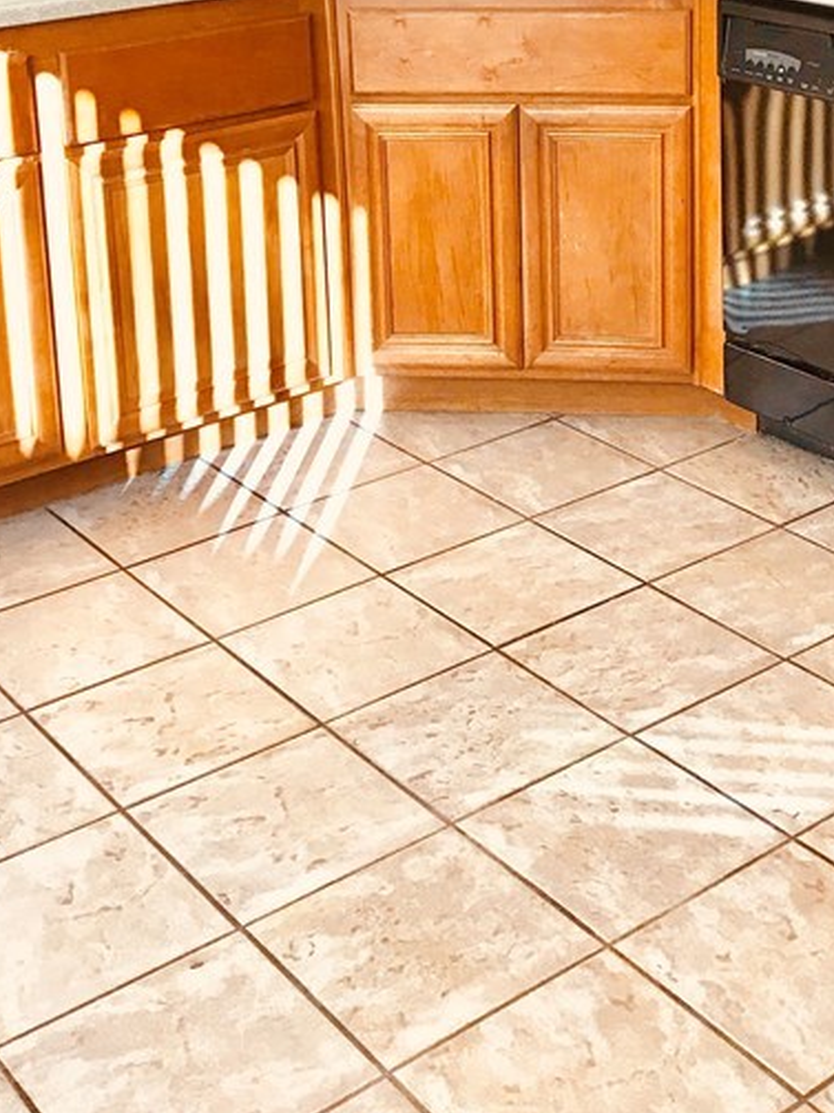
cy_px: 93
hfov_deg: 25.5
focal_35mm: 57
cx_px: 538
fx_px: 1832
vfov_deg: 32.0
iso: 25
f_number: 1.8
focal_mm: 3.99
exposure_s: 1/40
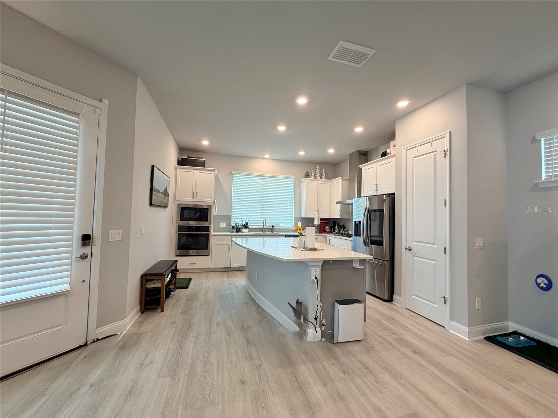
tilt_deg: +2.1
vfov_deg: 85.7
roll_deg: -1.6
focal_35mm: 14
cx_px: 279
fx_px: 226
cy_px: 209
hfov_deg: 102.1
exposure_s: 1/120
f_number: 2.2
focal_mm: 2.22
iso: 250
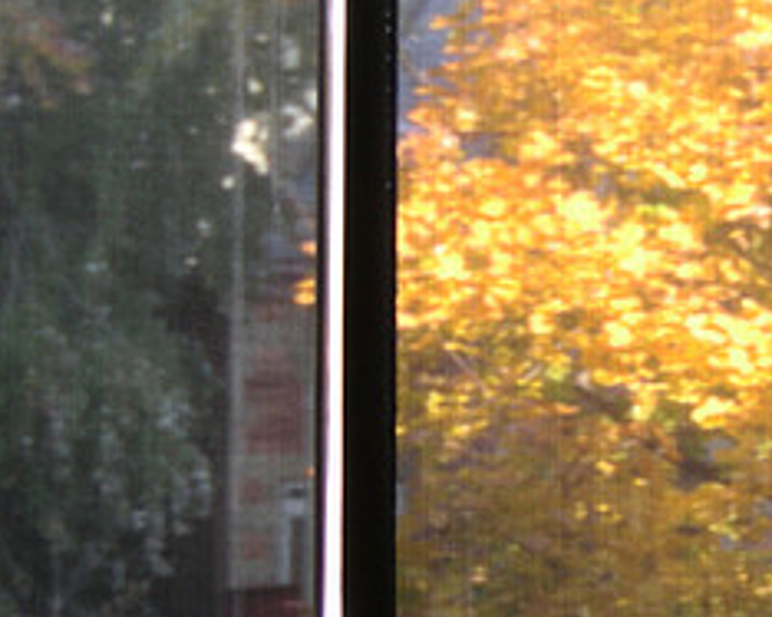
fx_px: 4202
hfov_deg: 10.4
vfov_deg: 8.4
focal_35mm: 184
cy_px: 493
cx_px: 858
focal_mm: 12.3
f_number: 3.9
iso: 93
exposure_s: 1/7.9
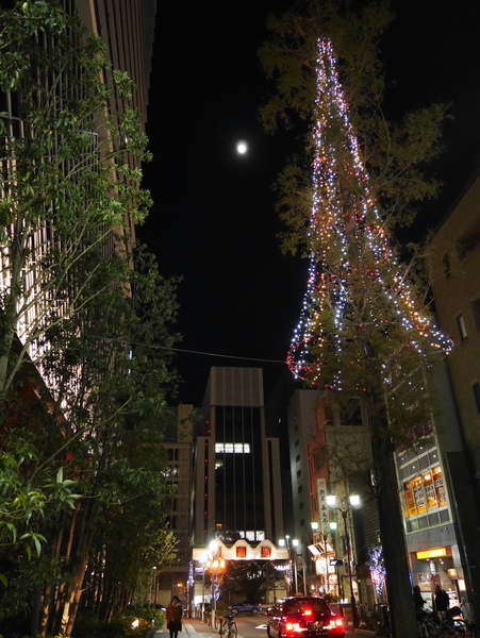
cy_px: 319
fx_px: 554
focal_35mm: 30
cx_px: 240
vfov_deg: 59.9
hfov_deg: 46.9
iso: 3200
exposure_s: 1/50
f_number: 3.7
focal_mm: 15
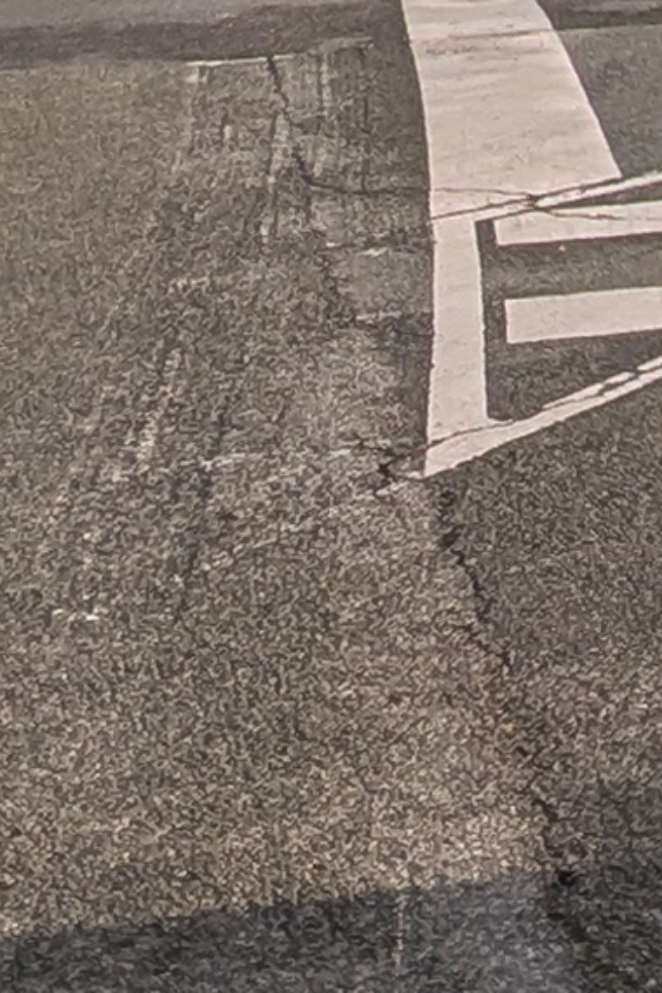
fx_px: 2675
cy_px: -474
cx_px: 2024
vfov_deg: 18.7
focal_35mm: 97
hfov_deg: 10.1
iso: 48
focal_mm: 1.95
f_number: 2.2
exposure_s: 1/2398
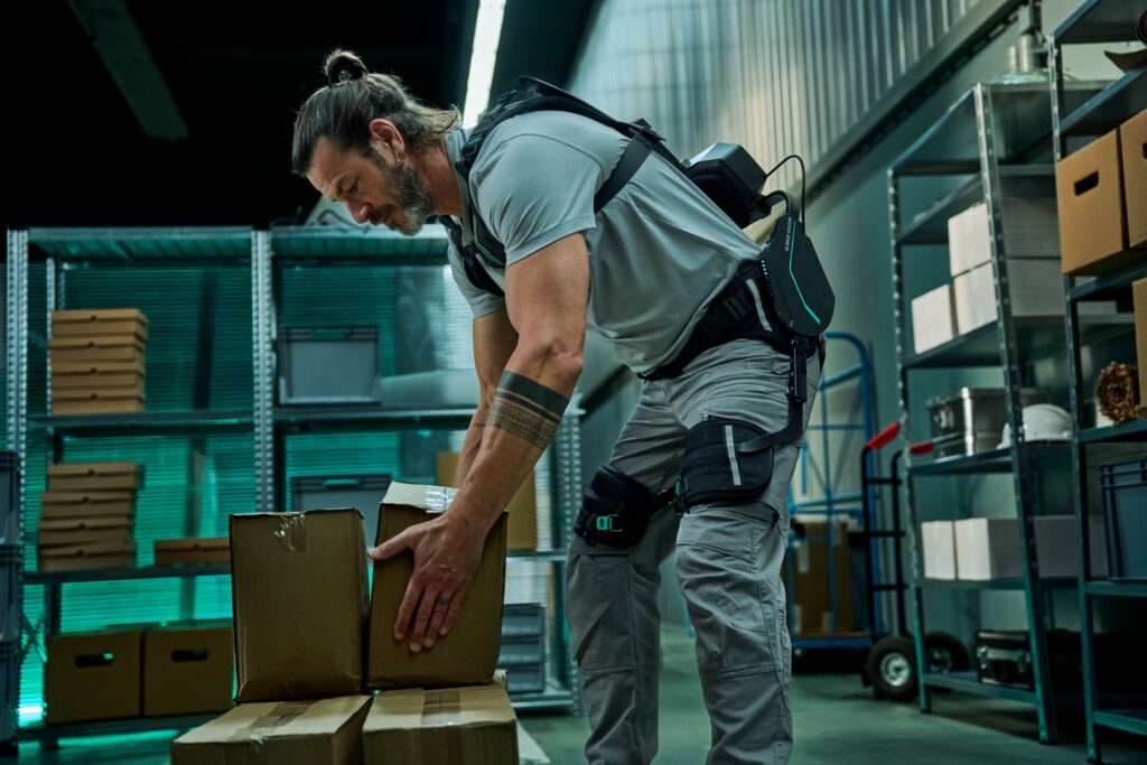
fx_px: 1456
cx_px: 574
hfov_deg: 43.0
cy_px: 382
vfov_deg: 29.4
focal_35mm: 46
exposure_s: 1/250
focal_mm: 45.7
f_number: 2.8
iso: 2500
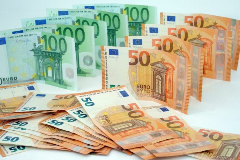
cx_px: 120
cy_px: 80
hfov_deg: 19.5
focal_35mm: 105
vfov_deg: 13.0
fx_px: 700
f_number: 18
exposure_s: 1/250
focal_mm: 105
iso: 1000
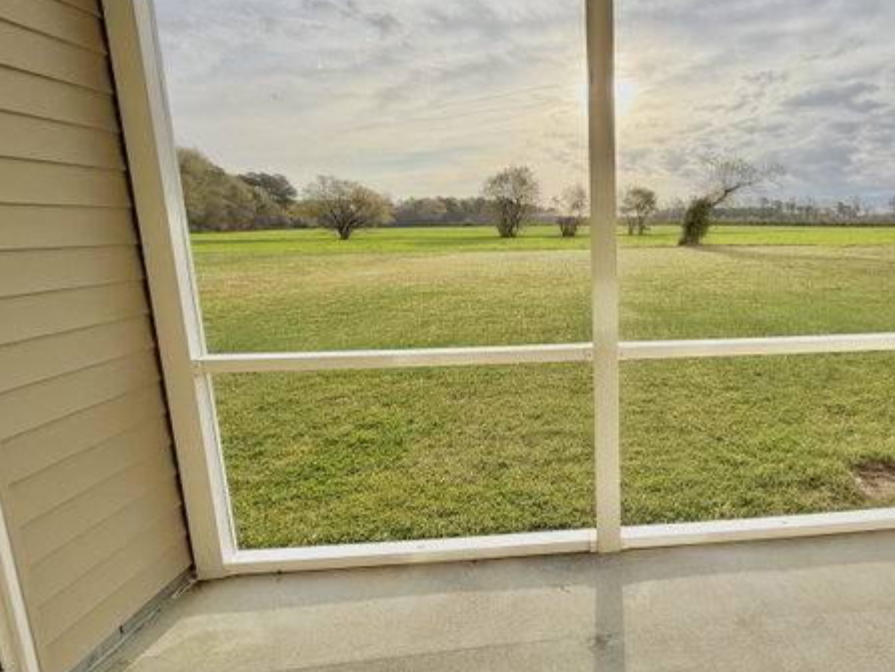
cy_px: 308
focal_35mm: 20
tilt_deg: -9.4
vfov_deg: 65.9
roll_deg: +0.7
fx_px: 518
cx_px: 638
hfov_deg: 77.4
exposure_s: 1/789
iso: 25
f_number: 2.2
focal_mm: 2.22
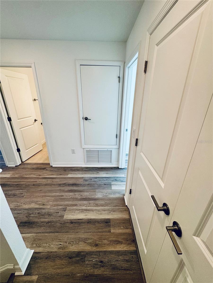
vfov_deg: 102.1
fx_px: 115
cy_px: 142
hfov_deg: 85.7
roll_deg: +0.1
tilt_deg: -21.7
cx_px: 106
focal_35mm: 14
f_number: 2.2
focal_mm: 2.22
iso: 100
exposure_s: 1/120
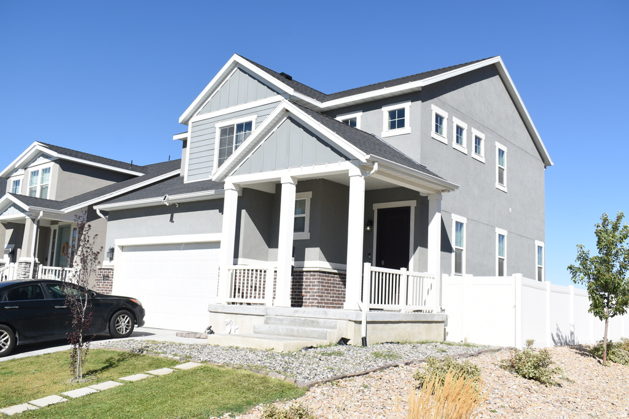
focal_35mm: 34
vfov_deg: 38.4
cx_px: 314
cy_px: 210
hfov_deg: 55.1
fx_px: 603
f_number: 8
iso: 100
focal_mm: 23
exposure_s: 1/320
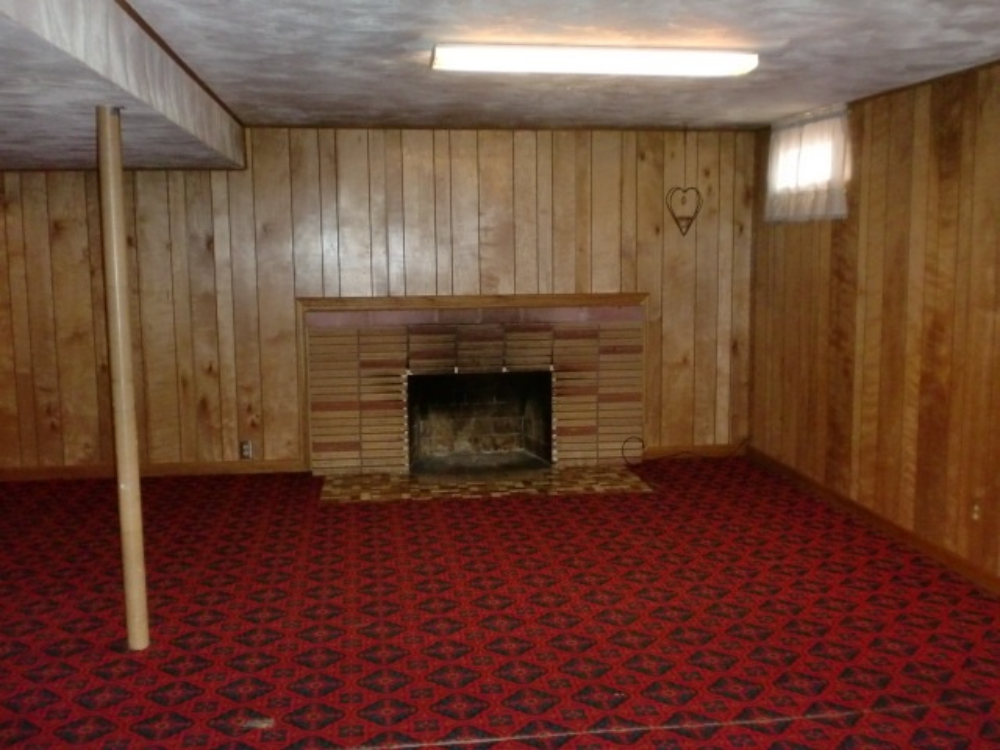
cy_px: 375
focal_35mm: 35
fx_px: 1011
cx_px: 500
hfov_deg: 52.6
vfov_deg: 40.7
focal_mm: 6.3
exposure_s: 1/60
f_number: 3.1
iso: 400
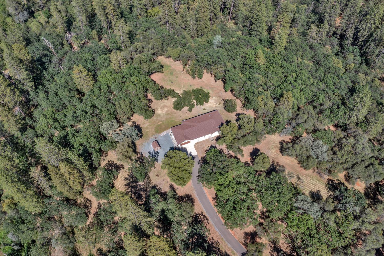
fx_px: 299
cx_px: 192
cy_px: 128
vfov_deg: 46.4
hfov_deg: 65.5
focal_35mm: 28
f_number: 5.6
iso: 100
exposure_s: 1/320
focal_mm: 10.26
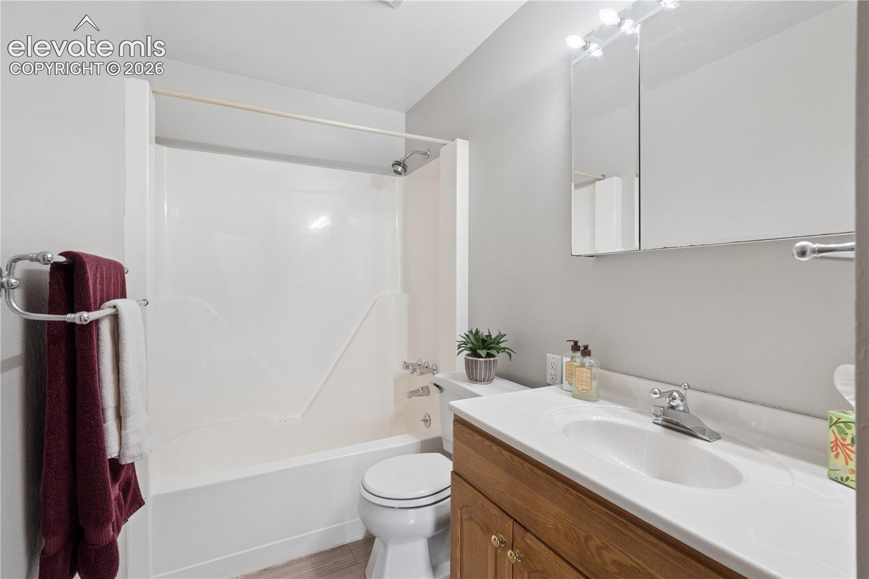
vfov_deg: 73.7
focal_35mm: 16
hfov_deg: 96.7
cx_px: 434
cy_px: 290
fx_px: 386
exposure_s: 1/15
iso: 250
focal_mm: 16
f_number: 8
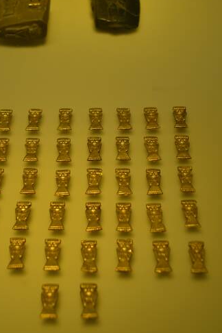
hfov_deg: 17.2
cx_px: 77
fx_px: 731
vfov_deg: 25.5
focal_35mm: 79
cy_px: 101
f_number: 5.6
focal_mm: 32
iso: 110
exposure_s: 1/15
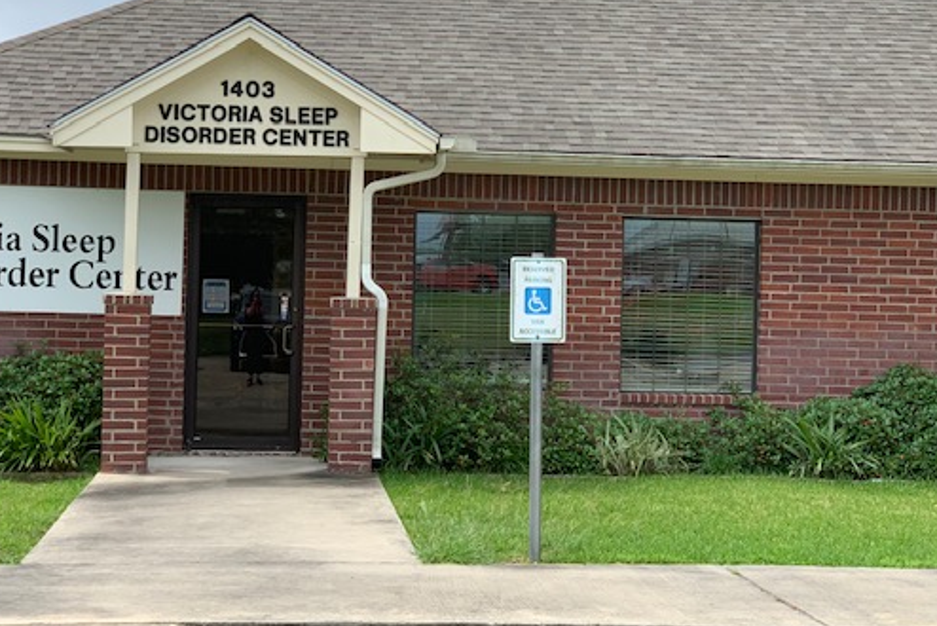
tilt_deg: +0.9
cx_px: 427
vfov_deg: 19.5
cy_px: 277
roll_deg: -1.8
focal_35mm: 70
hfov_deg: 28.8
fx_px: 1823
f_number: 2.4
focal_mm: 6
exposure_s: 1/727
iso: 16
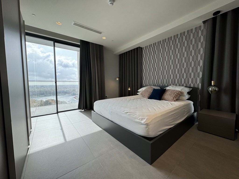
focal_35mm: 14
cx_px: 120
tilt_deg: -3.3
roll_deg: +0.3
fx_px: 97
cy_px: 90
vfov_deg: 85.7
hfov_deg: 102.1
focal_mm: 2.22
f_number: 2.2
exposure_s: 1/277
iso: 40
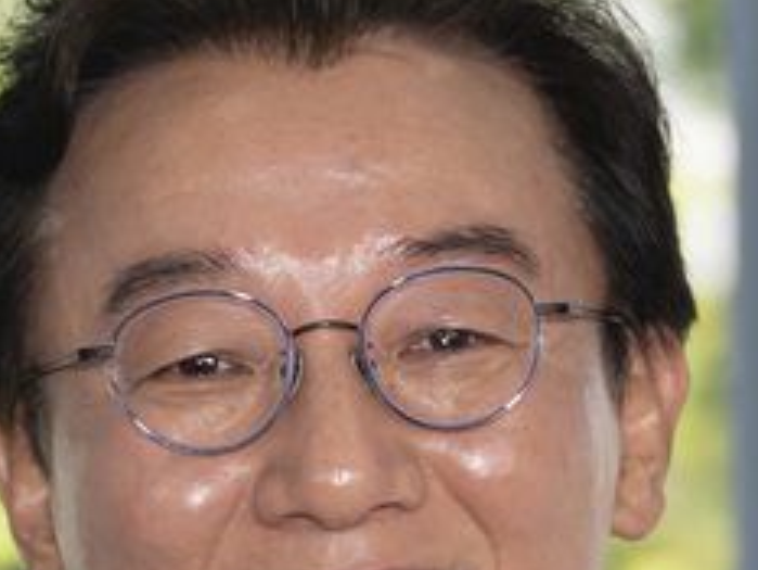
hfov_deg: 5.5
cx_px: 1018
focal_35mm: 358
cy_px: 881
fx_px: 7843
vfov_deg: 4.1
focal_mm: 62
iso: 400
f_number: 3.5
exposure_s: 1/800
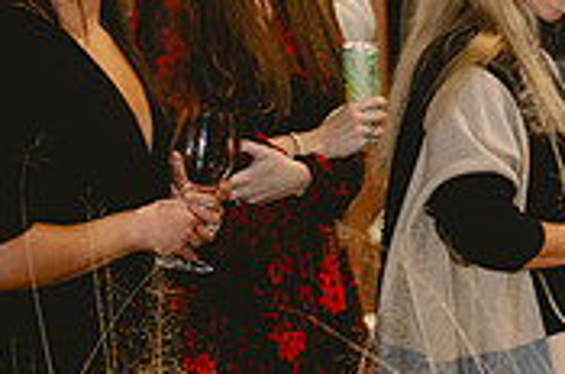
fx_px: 3117
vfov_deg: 6.9
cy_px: 148
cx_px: 649
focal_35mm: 199
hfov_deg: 10.2
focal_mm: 60
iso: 2500
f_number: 2.8
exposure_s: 1/100
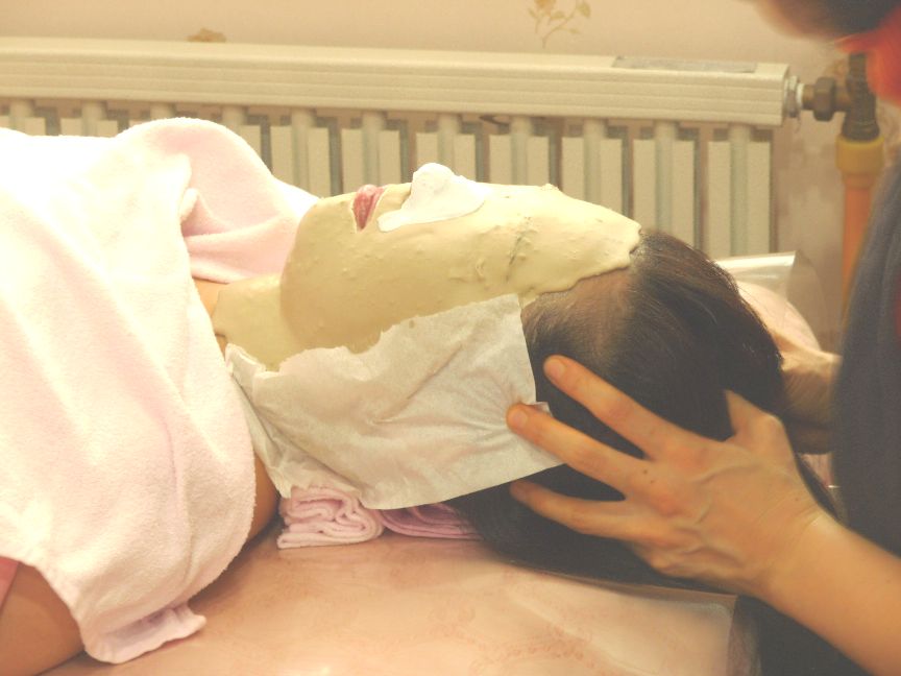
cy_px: 338
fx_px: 4112
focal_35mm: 158
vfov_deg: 9.4
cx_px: 450
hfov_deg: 12.5
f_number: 4.8
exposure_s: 1/8
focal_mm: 27.1
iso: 100
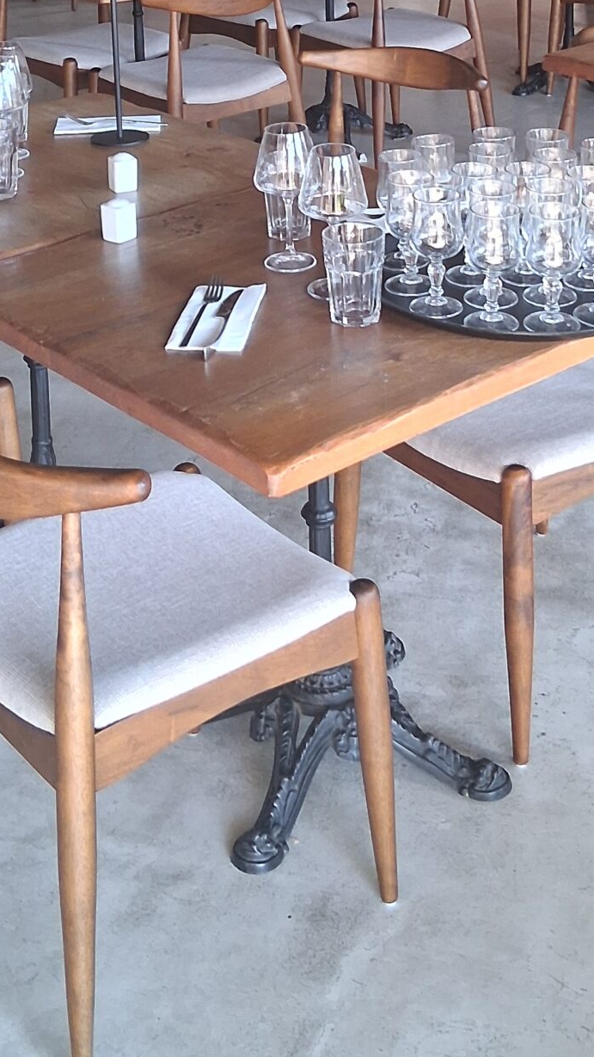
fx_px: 1653
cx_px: 313
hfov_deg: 20.4
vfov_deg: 33.0
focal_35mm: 59
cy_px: 45
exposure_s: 1/100
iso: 320
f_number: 1.8
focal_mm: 3.98
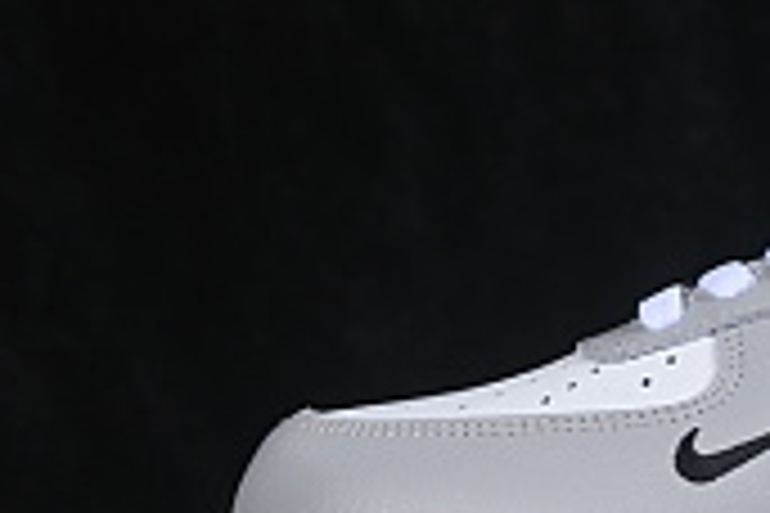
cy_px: 241
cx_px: 1000
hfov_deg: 9.2
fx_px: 4684
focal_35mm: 219
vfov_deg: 6.3
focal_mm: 50
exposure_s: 1/80
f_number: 8
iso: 160
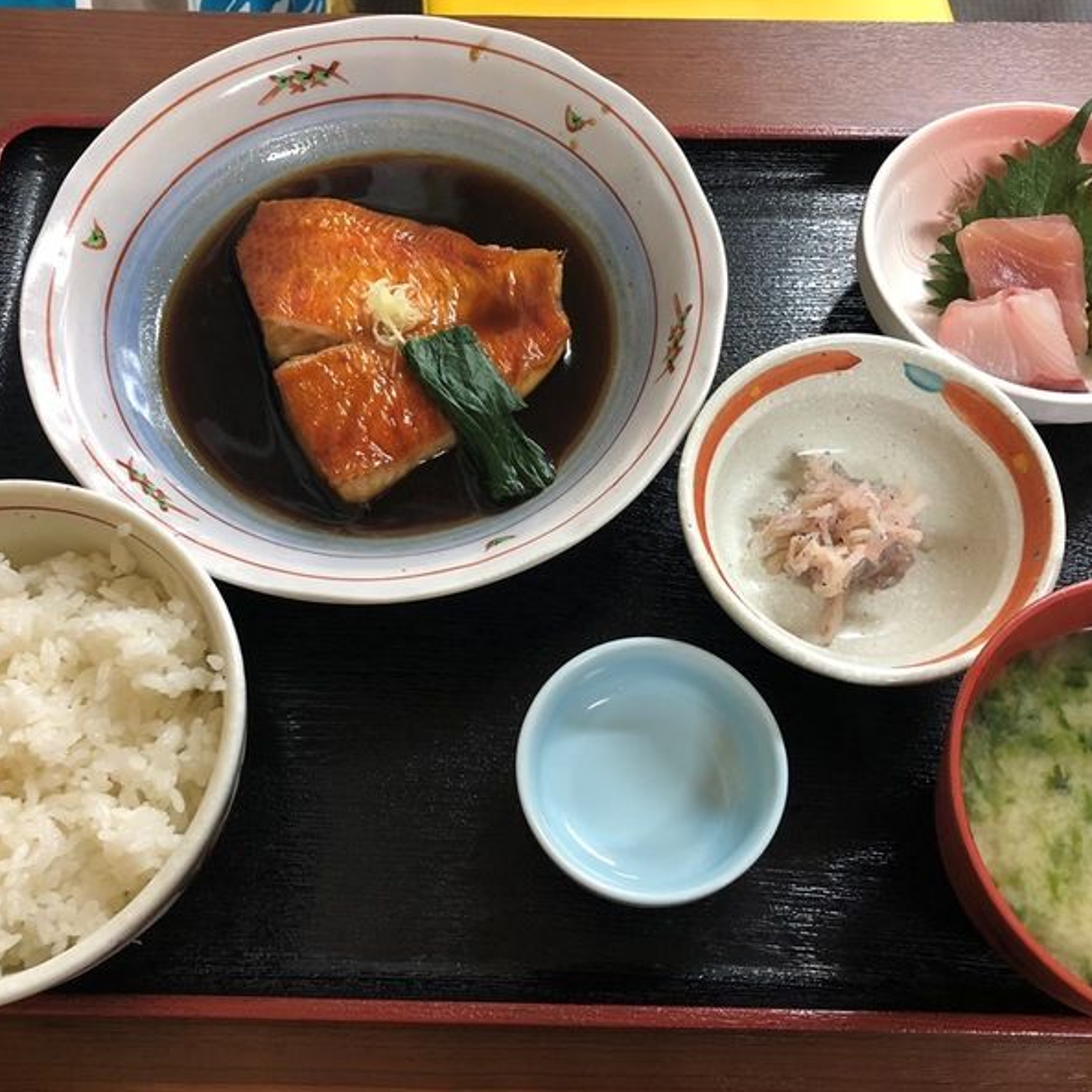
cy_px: 535
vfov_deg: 48.4
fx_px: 1213
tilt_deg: -64.8
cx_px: 552
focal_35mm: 34
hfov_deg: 48.4
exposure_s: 1/15
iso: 50
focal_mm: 3.99
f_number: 1.8
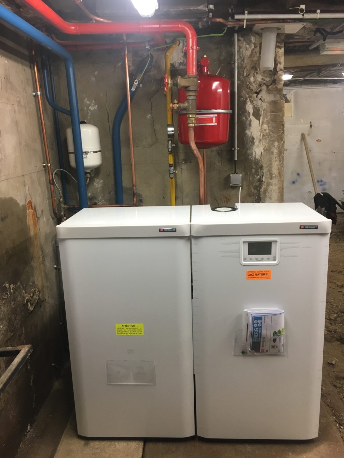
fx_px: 384
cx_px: 172
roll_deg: +1.4
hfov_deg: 48.2
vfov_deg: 61.7
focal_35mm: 29
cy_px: 229
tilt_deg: -13.5
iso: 125
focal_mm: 4.15
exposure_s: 1/33
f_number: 2.2
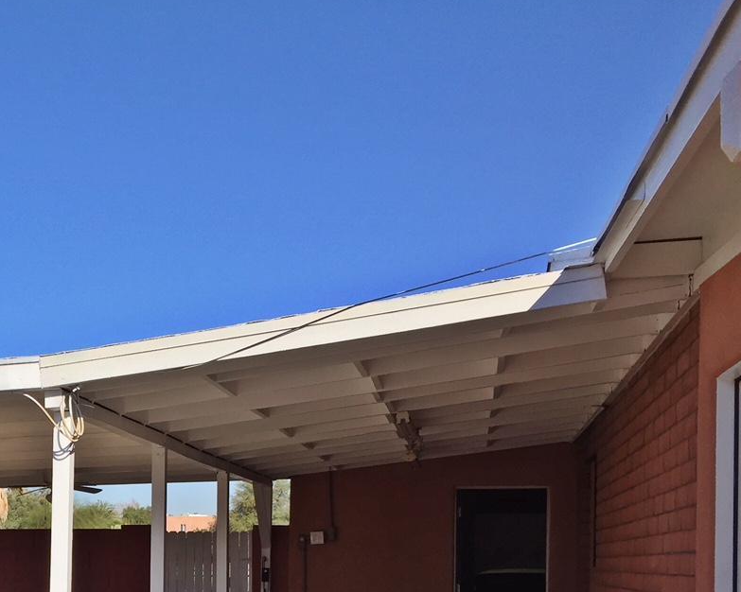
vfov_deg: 24.8
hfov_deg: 29.6
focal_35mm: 59
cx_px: -16
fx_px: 1294
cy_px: 566
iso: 32
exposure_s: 1/2326
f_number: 2.2
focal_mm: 4.15
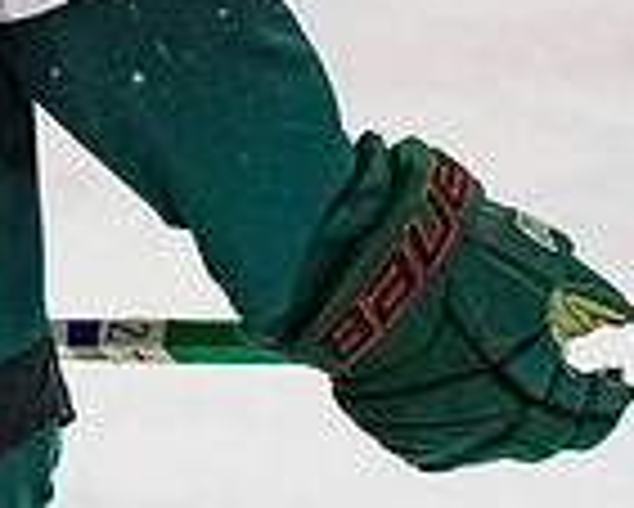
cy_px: -484
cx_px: -379
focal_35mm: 834
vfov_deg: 1.9
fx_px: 15660
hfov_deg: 2.3
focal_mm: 120
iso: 2500
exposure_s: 1/800
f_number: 3.5
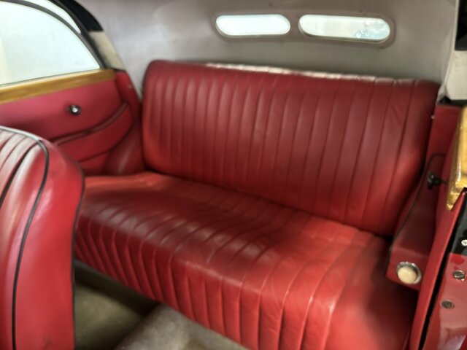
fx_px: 324
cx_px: 234
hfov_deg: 71.6
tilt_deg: -27.1
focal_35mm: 24
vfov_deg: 56.8
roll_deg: +1.6
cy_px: 175
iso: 1000
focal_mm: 6.86
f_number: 1.78
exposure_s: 1/33
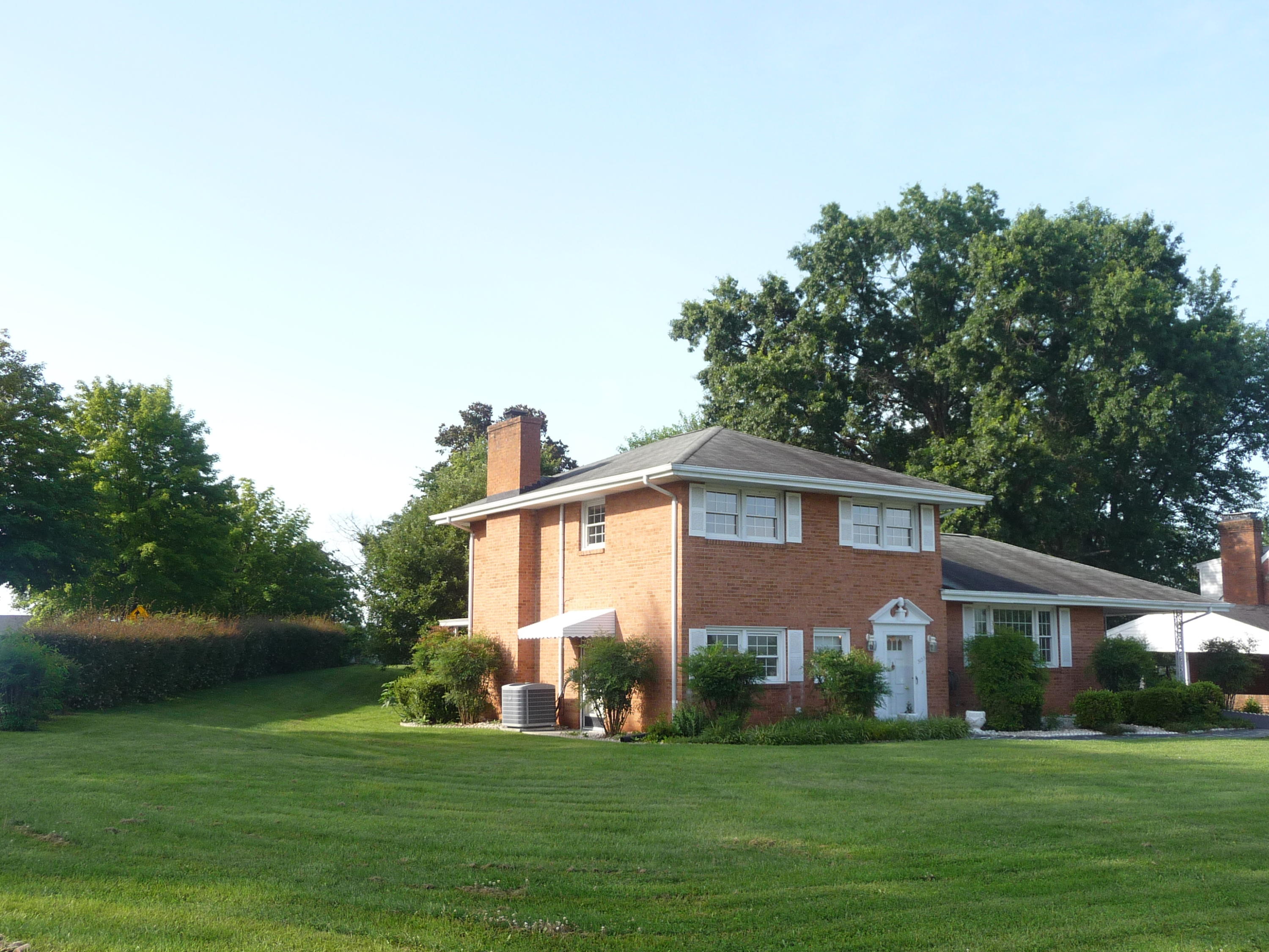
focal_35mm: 33
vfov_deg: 42.9
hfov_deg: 55.4
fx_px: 1210
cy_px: 476
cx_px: 634
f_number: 3.4
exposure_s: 1/250
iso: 100
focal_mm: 5
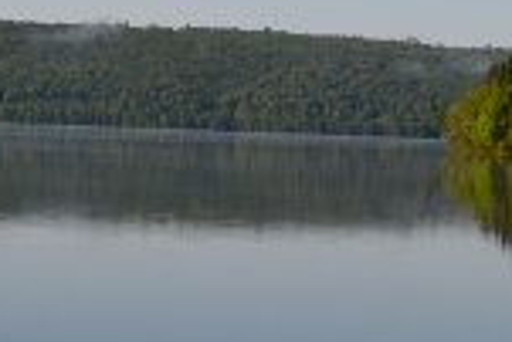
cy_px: 188
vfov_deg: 7.2
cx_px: 37
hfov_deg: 10.7
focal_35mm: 191
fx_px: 2719
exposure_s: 1/400
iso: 400
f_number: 11
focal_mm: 30
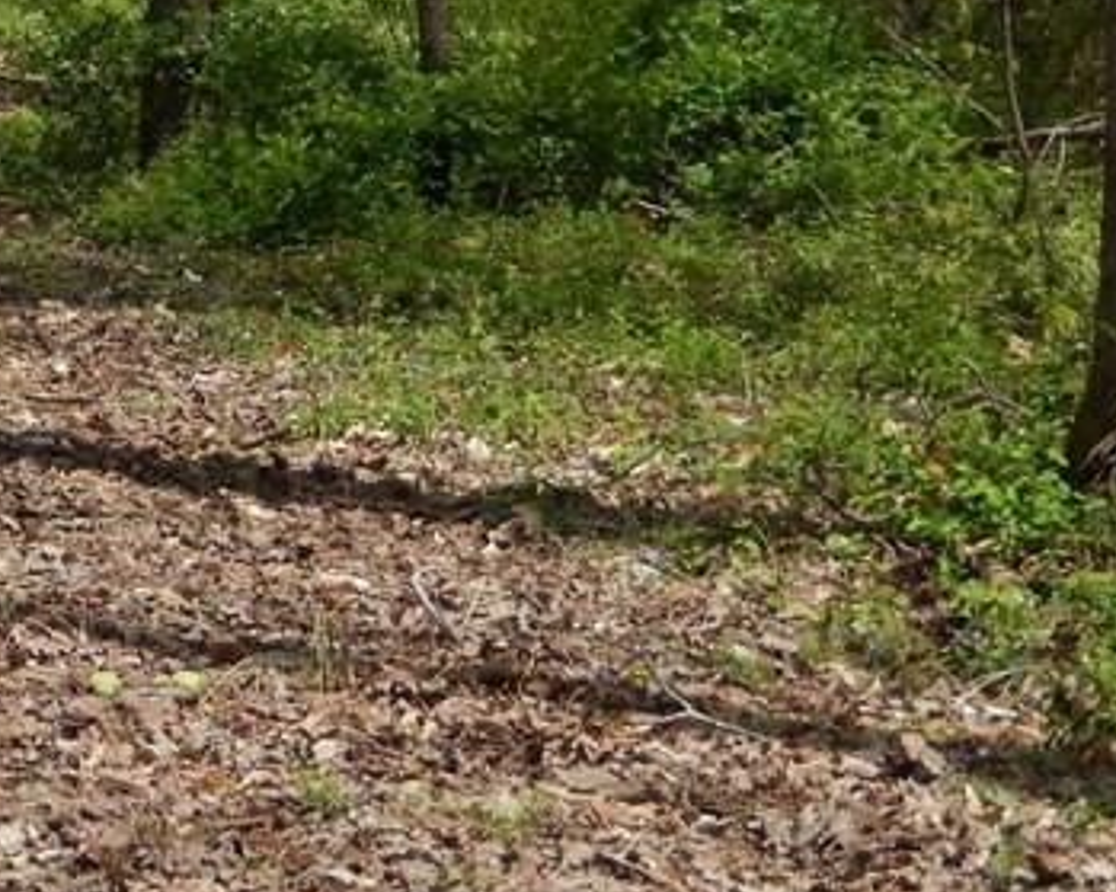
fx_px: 4260
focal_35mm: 129
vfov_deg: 11.6
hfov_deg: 14.6
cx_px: -102
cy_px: -325
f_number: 4.3
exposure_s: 1/640
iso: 125
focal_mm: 8.1
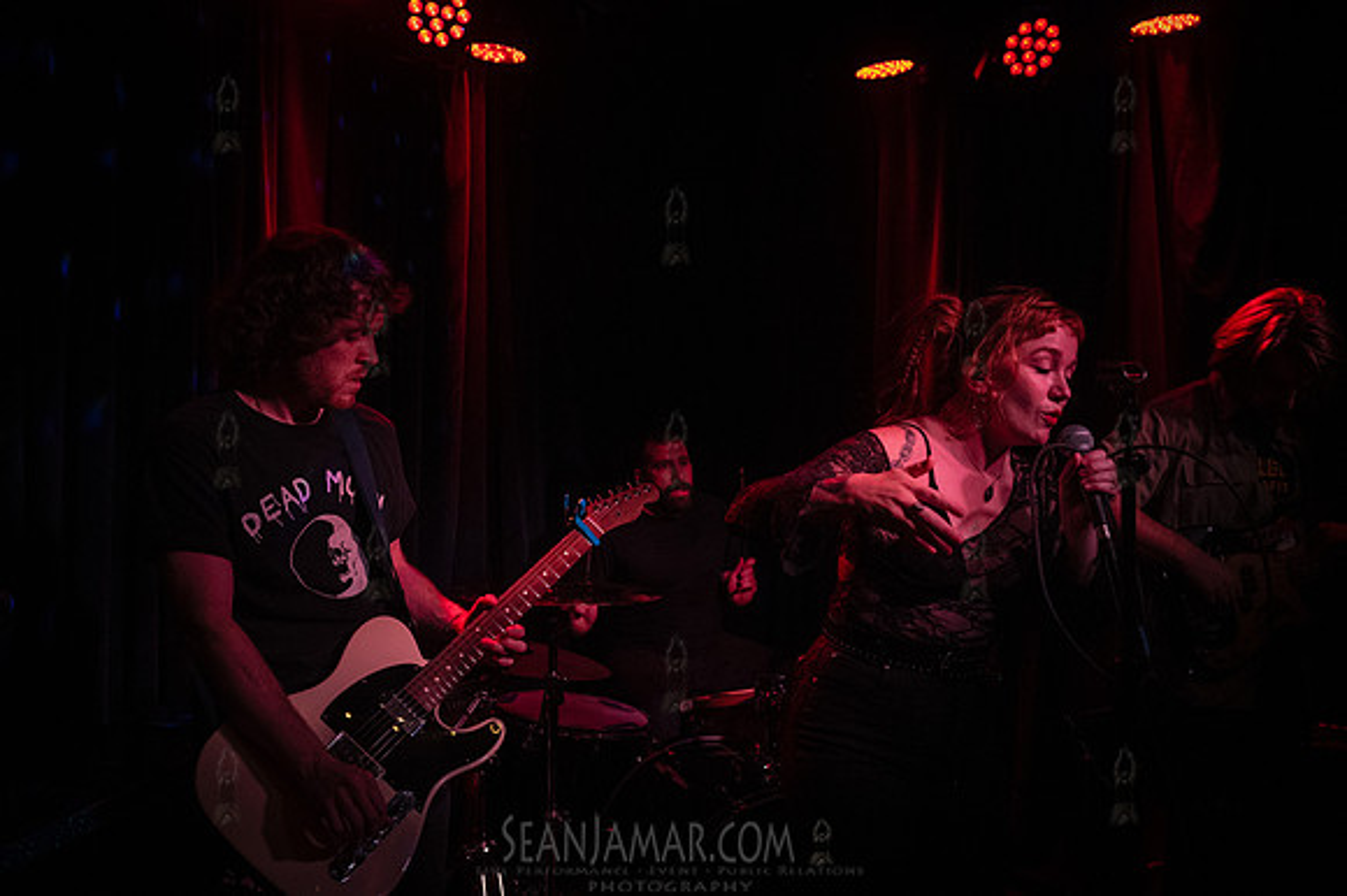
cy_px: 448
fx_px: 1159
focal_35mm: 31
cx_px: 674
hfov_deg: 60.3
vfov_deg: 42.3
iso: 10000
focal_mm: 31
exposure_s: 1/400
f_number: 4
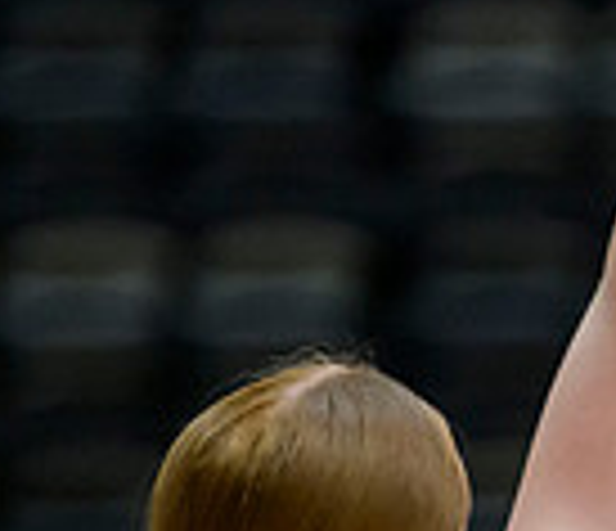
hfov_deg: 2.0
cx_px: 1529
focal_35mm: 919
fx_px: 17267
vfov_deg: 1.8
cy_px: 543
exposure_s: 1/800
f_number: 3.5
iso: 6400
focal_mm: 200
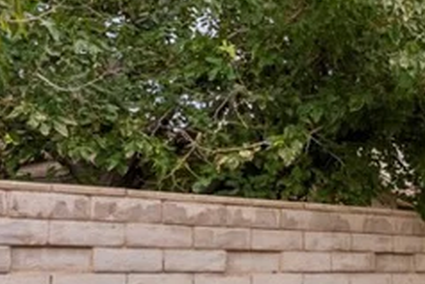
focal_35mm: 73
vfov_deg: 18.3
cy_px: 276
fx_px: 862
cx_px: 712
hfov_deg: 21.1
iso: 400
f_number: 8
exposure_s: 1/8000
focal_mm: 17
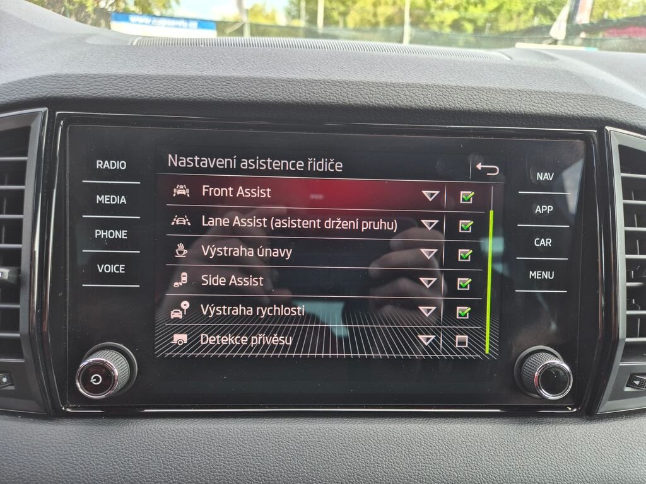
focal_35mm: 23
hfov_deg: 73.9
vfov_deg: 58.9
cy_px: 242
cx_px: 323
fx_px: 429
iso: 50
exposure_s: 1/180
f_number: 1.8
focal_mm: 5.4
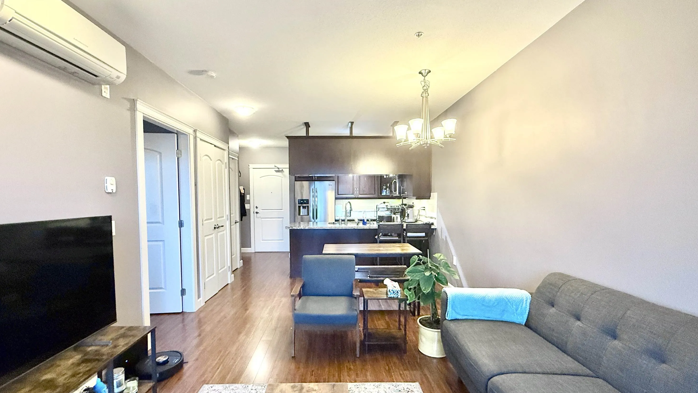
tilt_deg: -1.8
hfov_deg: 99.3
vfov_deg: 67.0
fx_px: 296
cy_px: 212
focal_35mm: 16
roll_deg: +0.2
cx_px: 337
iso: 500
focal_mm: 2.22
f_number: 2.2
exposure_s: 1/60
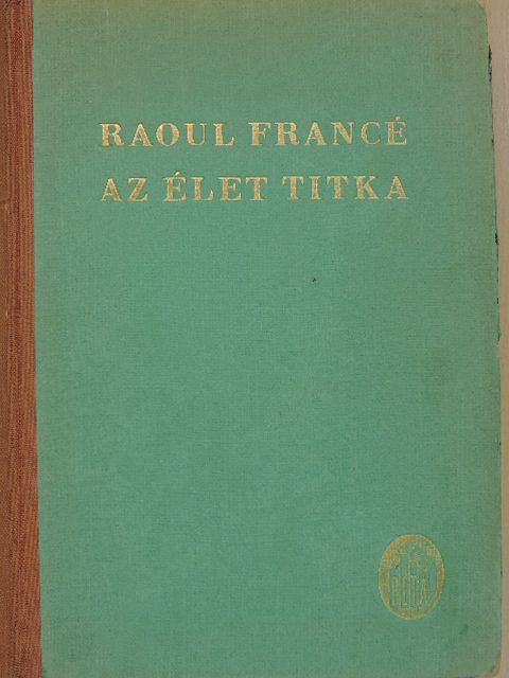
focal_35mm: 47
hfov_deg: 30.9
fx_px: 921
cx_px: 254
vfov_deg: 40.4
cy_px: 339
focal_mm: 8.3
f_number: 3.5
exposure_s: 1/50
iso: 320
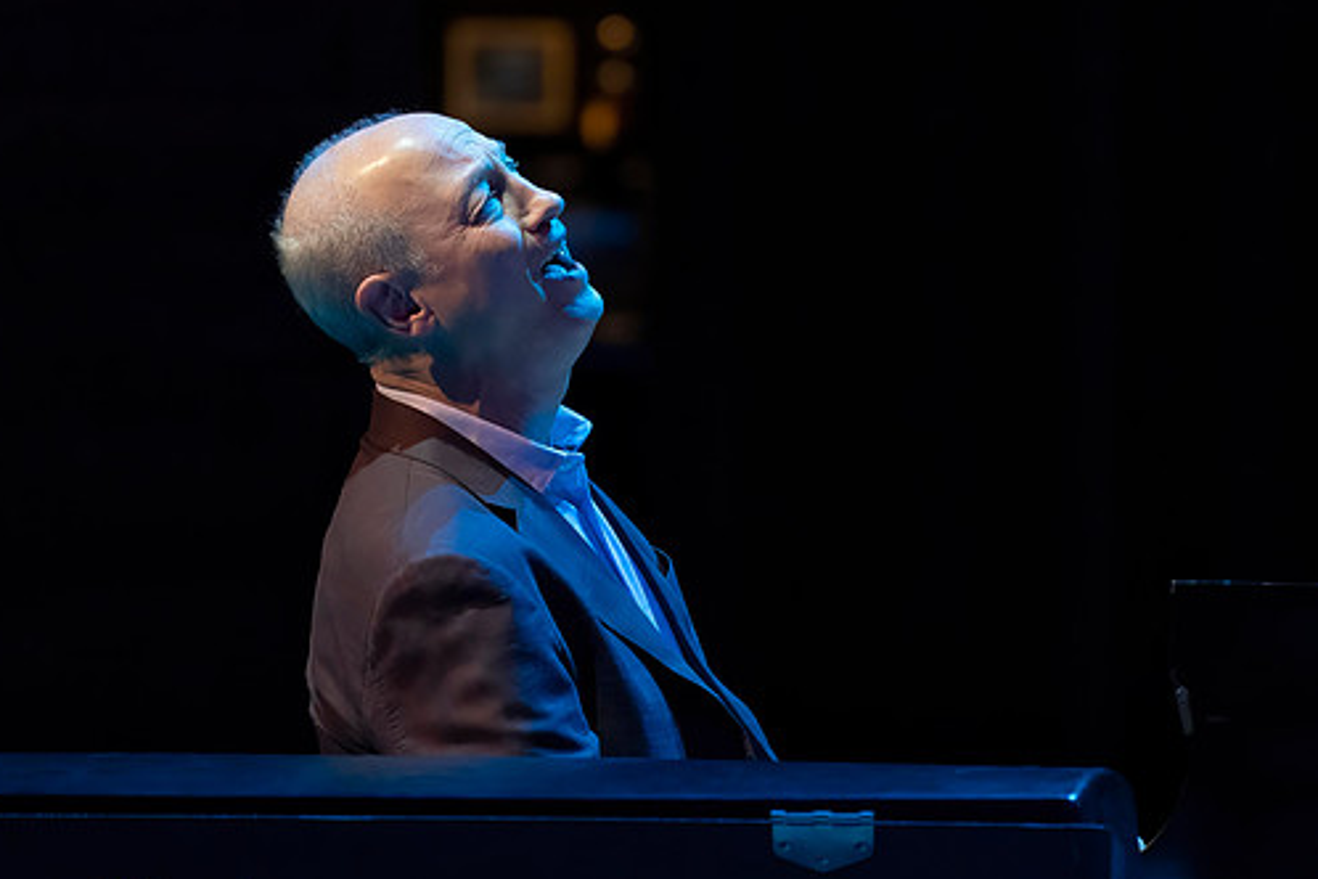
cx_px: 639
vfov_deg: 2.0
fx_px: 25772
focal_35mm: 704
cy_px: 329
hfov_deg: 2.9
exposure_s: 1/250
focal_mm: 400
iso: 5000
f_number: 5.6
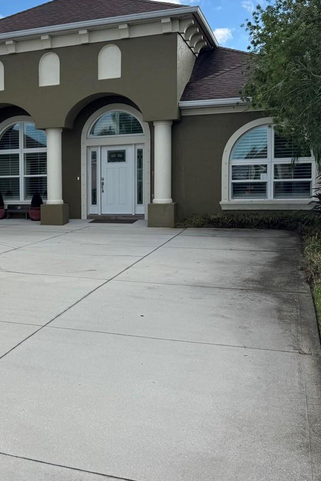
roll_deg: +2.2
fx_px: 628
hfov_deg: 25.4
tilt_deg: -4.5
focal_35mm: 47
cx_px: -77
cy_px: 216
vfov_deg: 41.9
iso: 80
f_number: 1.78
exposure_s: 1/4049
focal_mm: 6.76
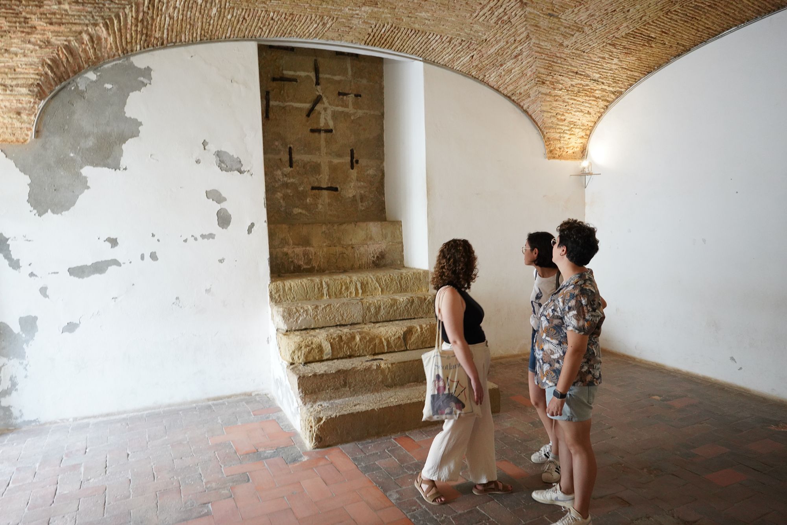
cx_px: 394
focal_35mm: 24
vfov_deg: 53.1
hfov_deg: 73.7
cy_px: 262
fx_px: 525
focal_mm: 24
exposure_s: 1/80
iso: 3200
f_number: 3.5
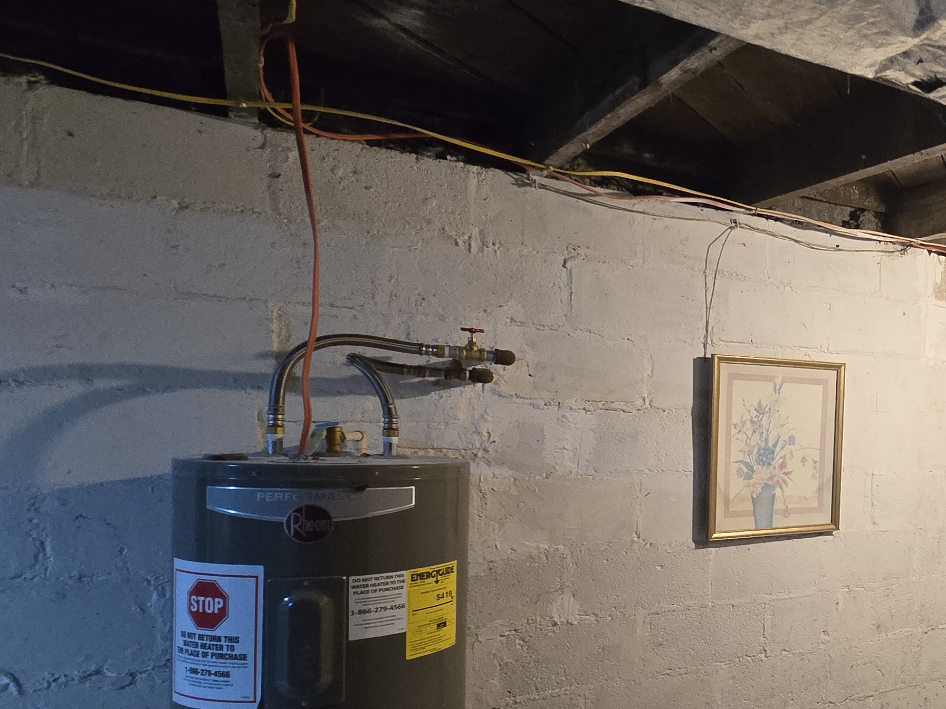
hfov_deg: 49.0
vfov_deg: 47.6
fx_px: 793
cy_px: 459
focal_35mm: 29
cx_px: 970
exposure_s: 1/60
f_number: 2.2
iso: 1000
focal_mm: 2.2
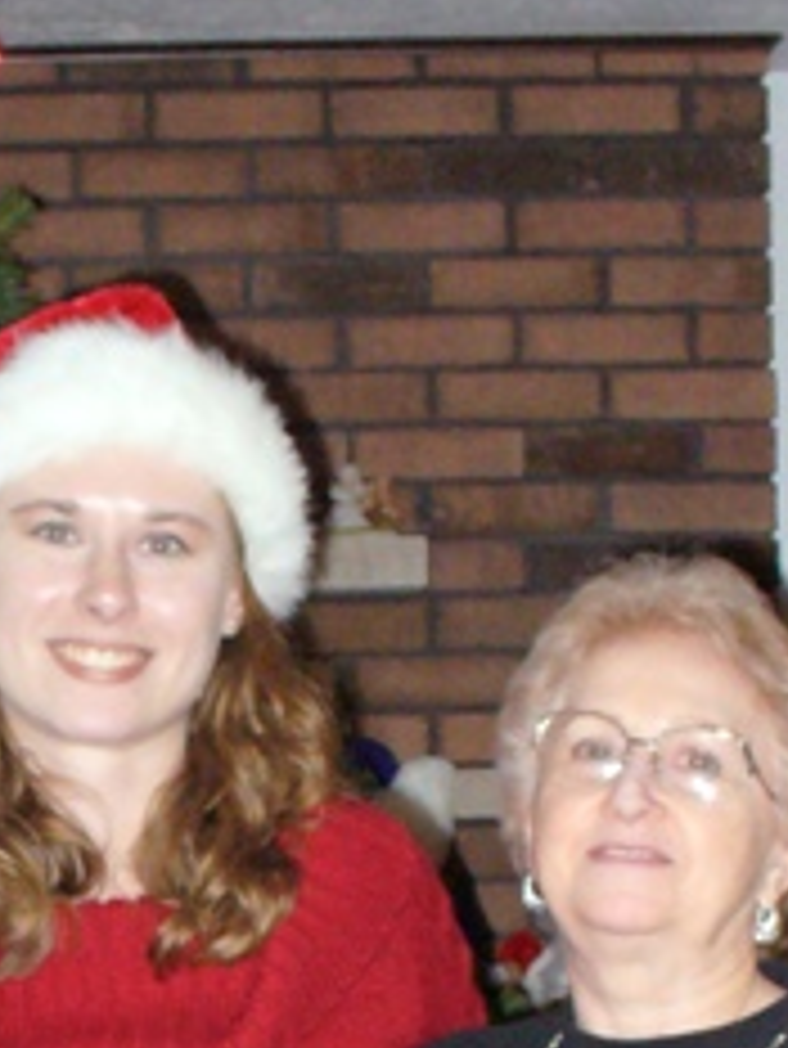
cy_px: 1183
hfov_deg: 12.0
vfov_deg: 15.7
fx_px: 3700
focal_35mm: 122
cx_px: 9
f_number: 2.8
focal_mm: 6.1
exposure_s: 1/60
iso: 300
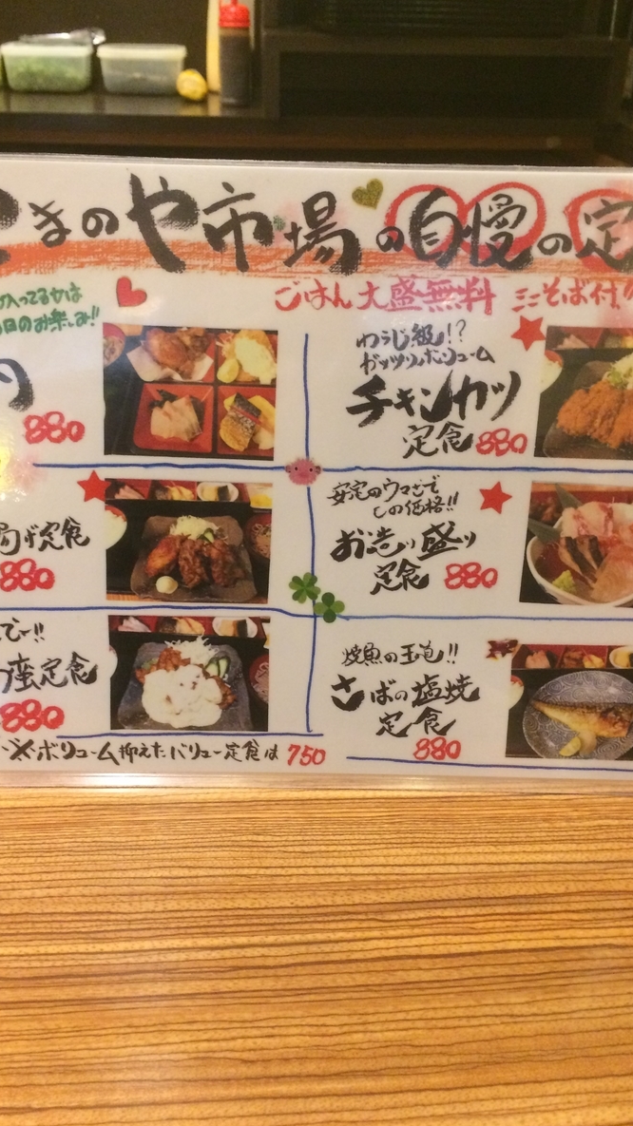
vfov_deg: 61.0
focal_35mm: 32
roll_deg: +0.9
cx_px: 299
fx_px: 955
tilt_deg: -31.6
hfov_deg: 36.6
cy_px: 566
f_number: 2.2
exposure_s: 1/30
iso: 320
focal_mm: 4.15
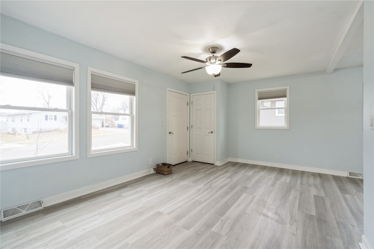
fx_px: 166
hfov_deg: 96.7
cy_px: 124
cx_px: 187
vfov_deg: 73.7
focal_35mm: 16
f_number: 10
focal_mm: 16
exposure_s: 1/6
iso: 400
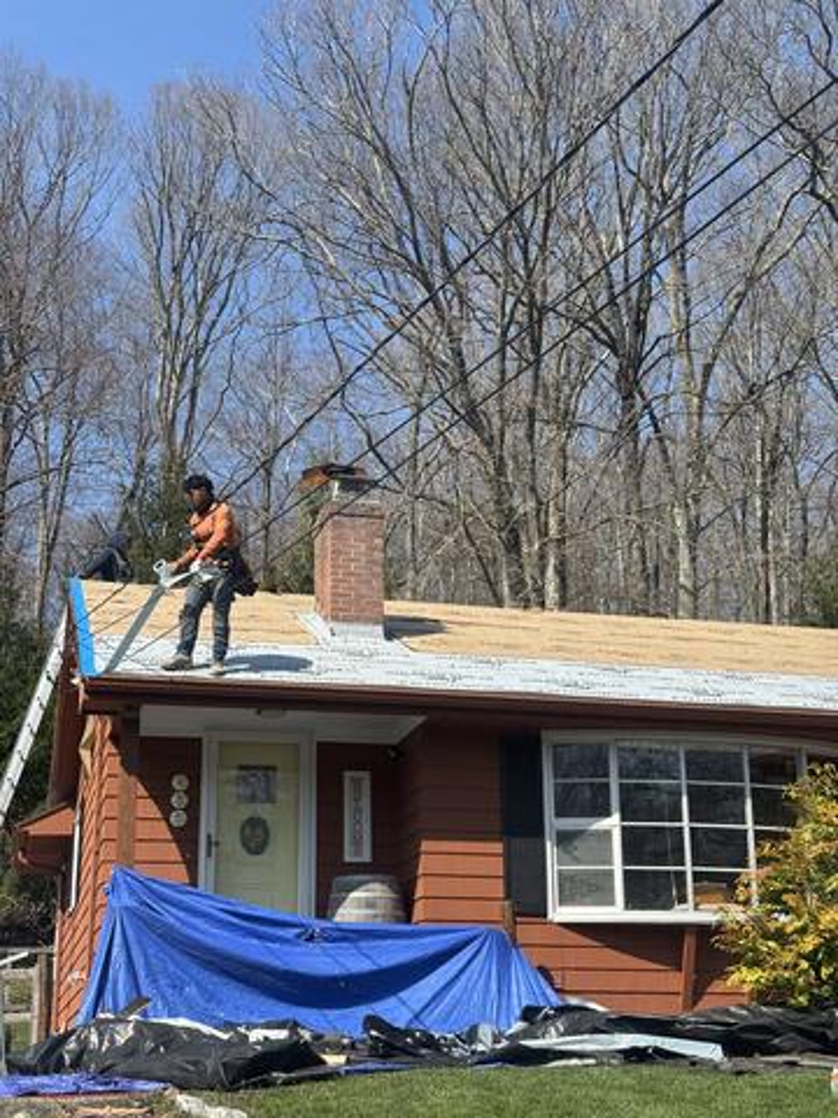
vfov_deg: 36.8
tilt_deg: +16.3
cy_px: 559
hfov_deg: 28.0
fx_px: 1678
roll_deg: +0.4
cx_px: 419
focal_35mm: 52
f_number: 1.6
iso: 32
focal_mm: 5.96
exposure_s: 1/1751
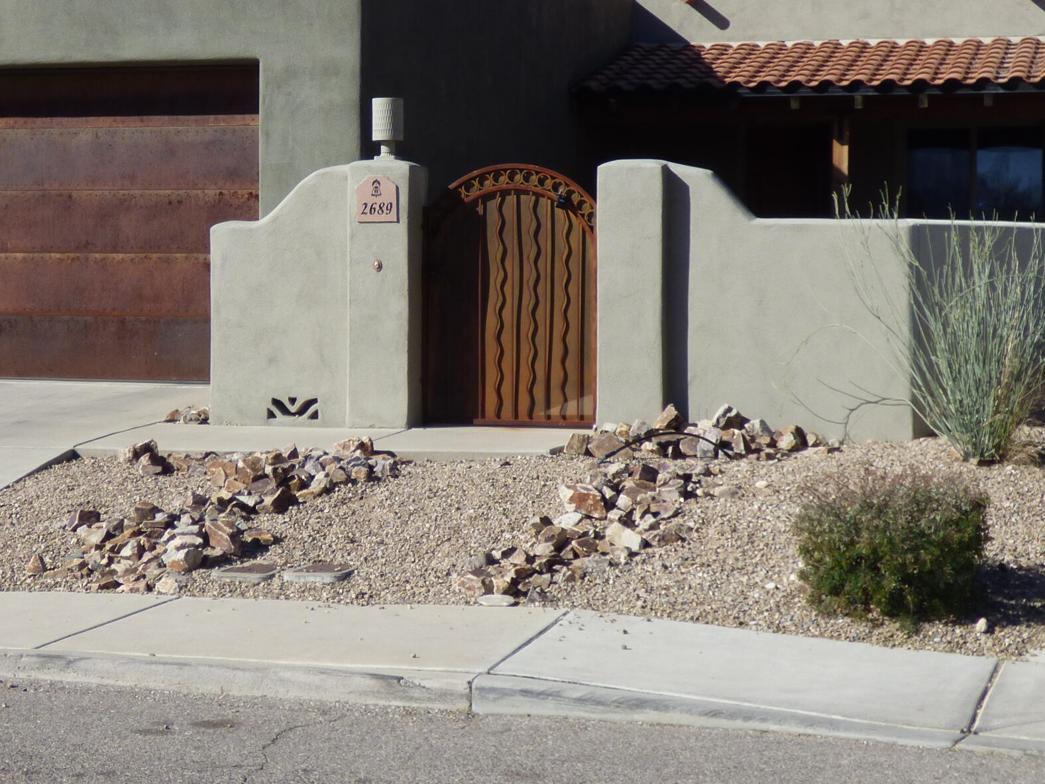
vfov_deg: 18.9
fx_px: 2355
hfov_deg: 25.0
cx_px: 443
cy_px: 271
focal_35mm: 78
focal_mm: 7.07
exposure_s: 1/1300
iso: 100
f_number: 3.6
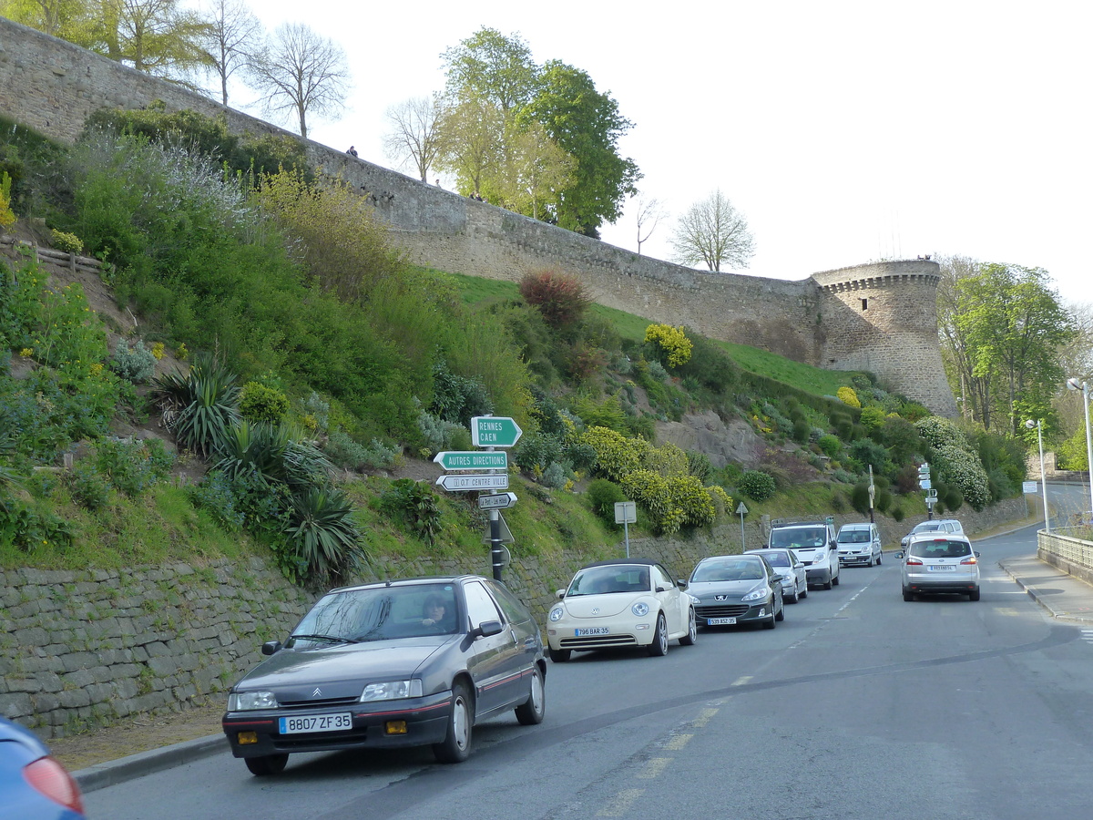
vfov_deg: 30.3
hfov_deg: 39.7
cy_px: 410
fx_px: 1516
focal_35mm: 48
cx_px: 546
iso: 125
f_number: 4
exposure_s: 1/160
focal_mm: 7.9
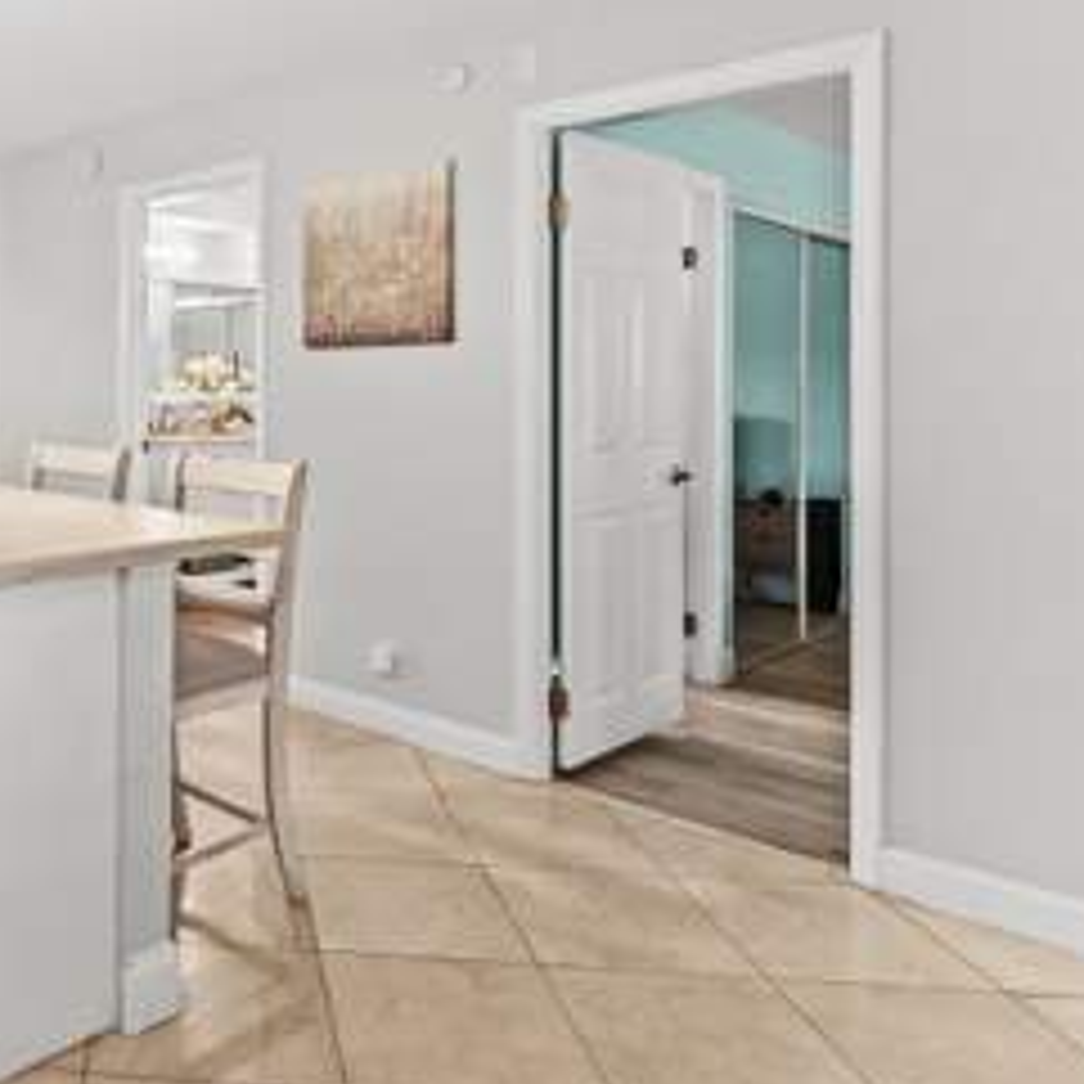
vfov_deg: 58.1
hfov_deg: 50.8
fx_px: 957
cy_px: 385
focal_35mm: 27
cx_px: 67
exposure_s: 1/30
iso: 1250
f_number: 9
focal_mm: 16
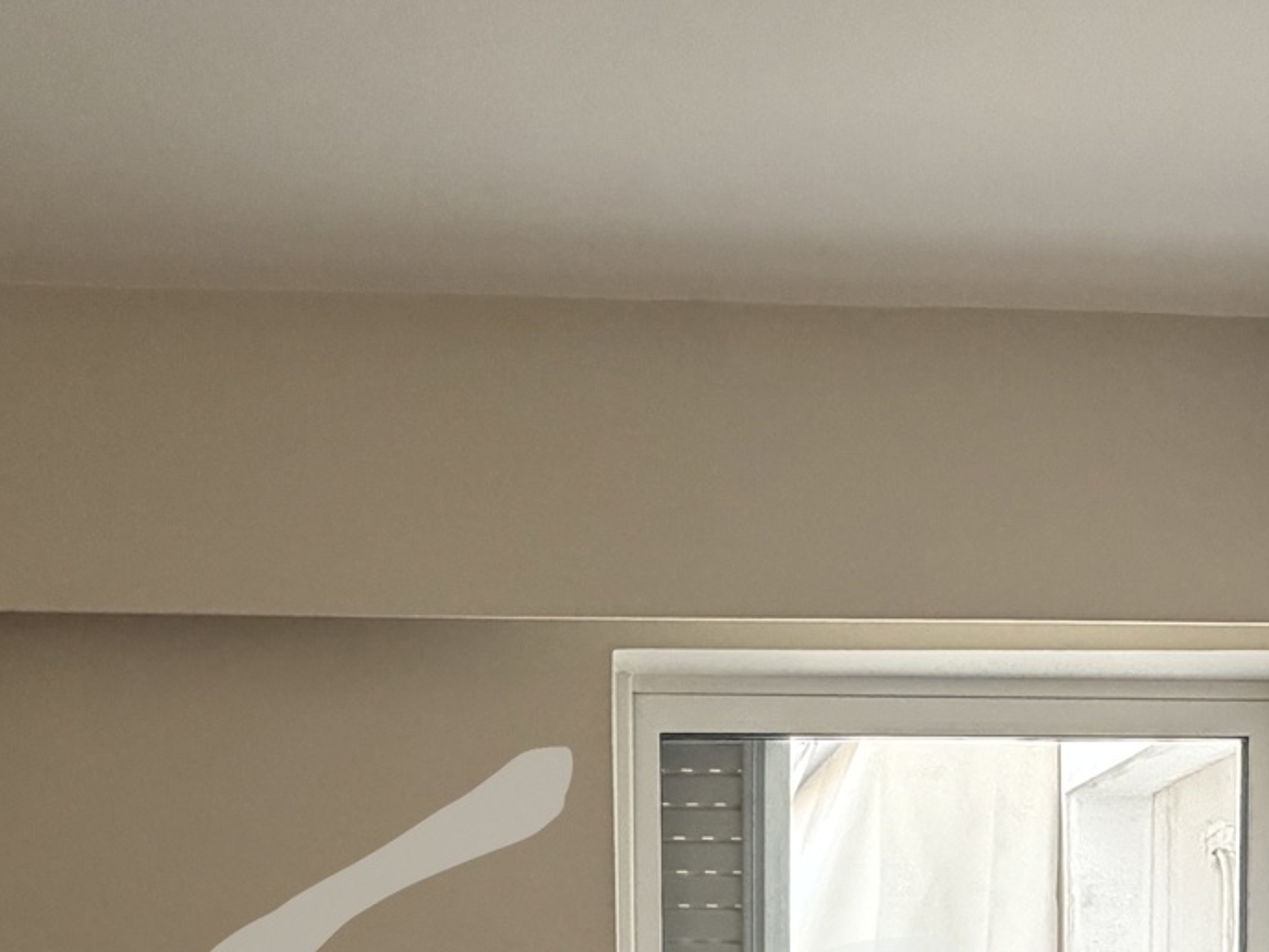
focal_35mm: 39
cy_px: 1178
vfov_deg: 30.5
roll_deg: +0.8
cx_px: 573
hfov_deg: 47.8
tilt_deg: -4.3
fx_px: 1430
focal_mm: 2.22
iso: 320
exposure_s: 1/119
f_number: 2.2
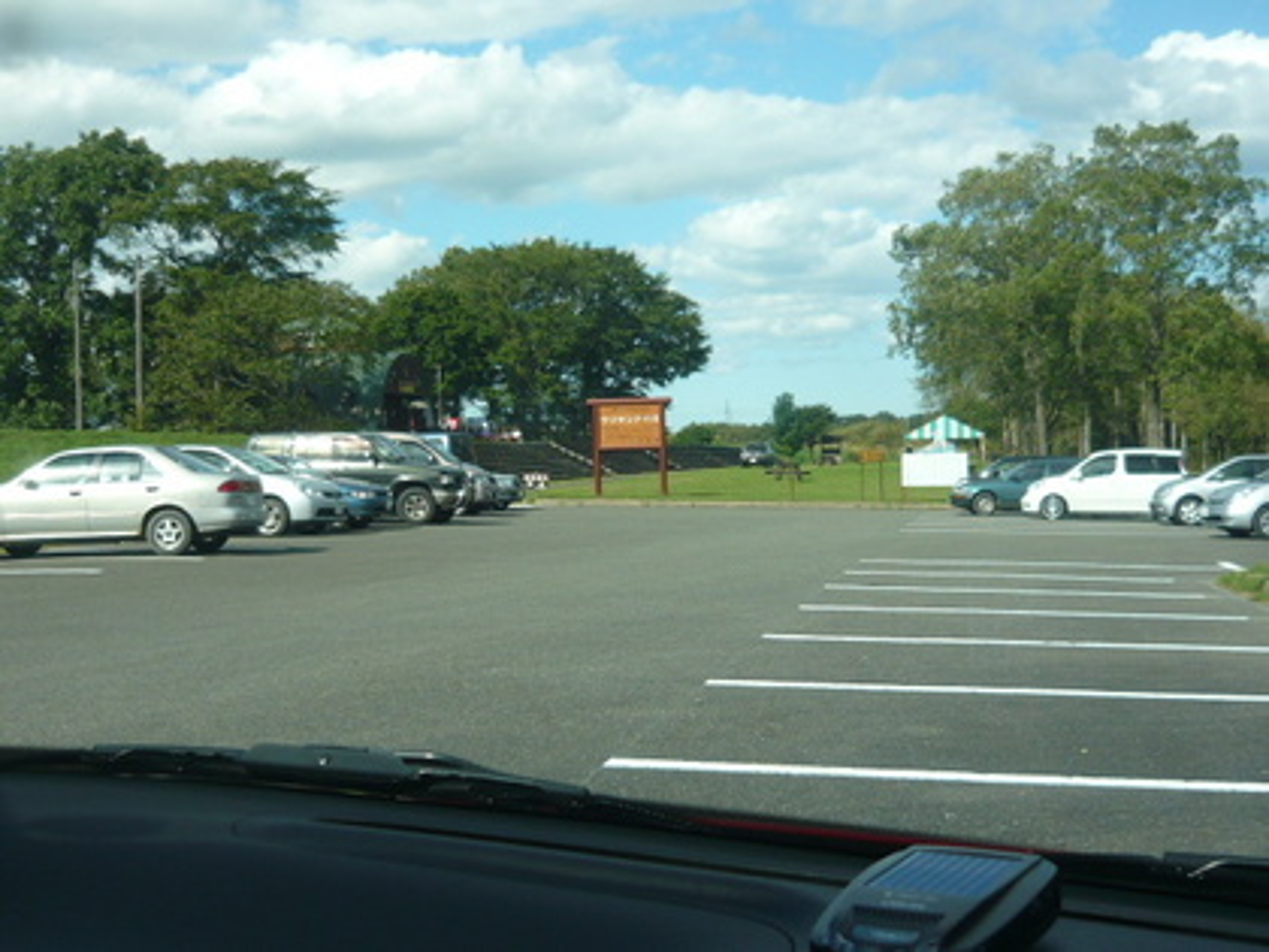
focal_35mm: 45
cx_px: 634
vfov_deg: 32.2
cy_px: 476
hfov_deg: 42.1
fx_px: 1650
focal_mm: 5.5
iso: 100
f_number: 8
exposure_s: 1/160
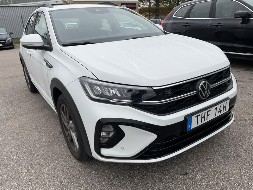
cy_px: 95
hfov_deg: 67.3
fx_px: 190
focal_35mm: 26
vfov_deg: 53.1
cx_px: 126
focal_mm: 4.2
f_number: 1.6
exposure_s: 1/438
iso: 32
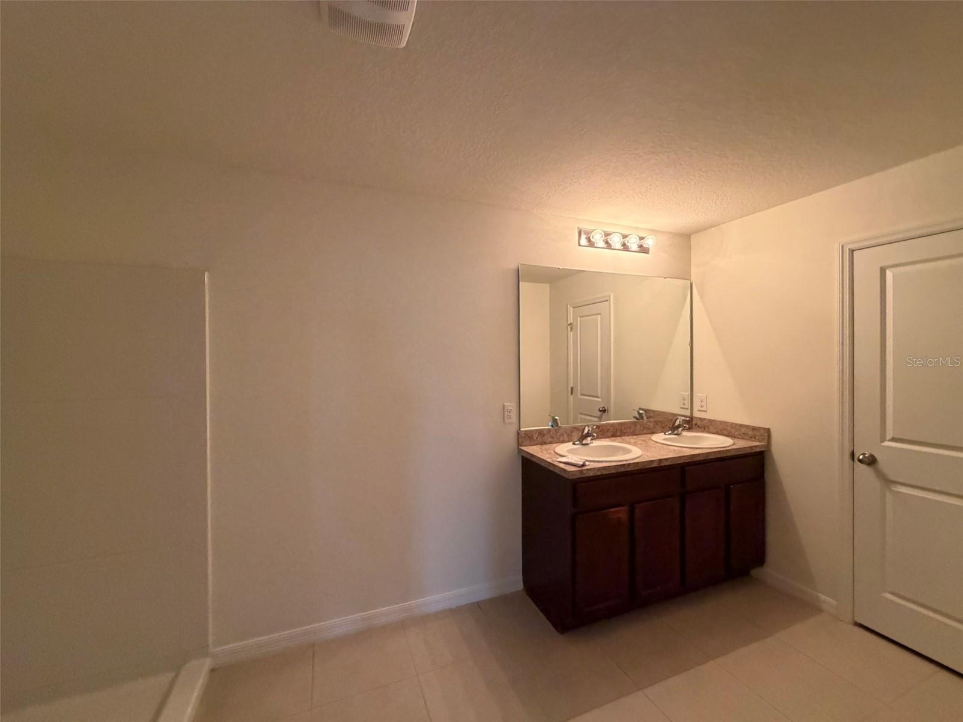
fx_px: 389
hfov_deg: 102.1
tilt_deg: +0.3
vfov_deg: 85.7
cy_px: 361
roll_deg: -0.7
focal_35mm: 14
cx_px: 482
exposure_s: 1/60
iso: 400
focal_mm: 2.22
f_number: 2.2
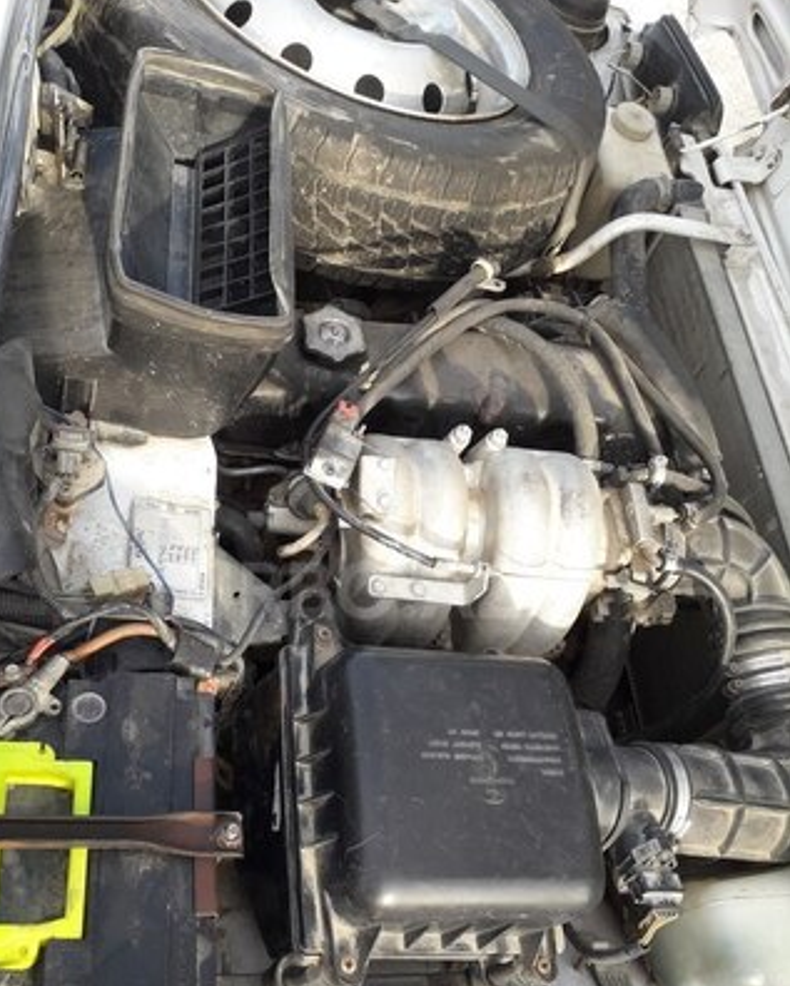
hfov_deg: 44.4
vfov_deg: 53.8
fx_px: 964
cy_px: 590
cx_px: 329
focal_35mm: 33
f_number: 1.9
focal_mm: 3.6
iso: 40
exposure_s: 1/248
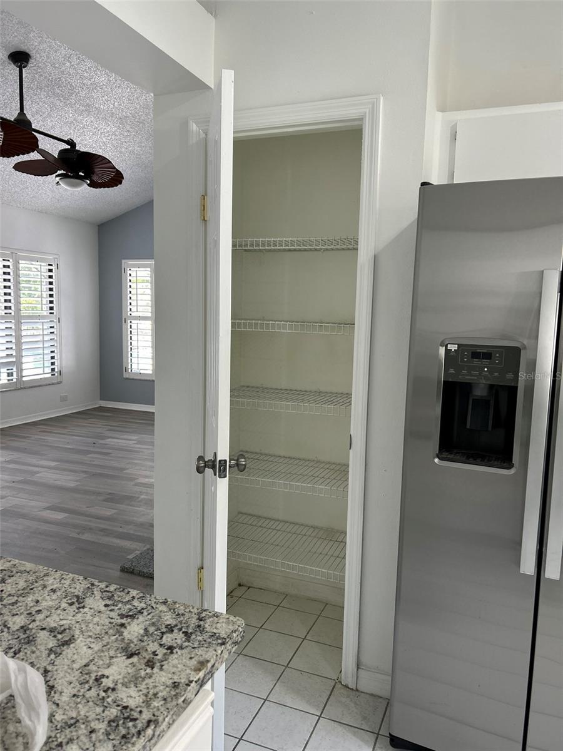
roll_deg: -1.4
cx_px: 282
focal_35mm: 26
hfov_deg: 53.1
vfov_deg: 67.3
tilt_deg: -6.2
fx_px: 564
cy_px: 376
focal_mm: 5.7
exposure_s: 1/60
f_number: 1.5
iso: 64
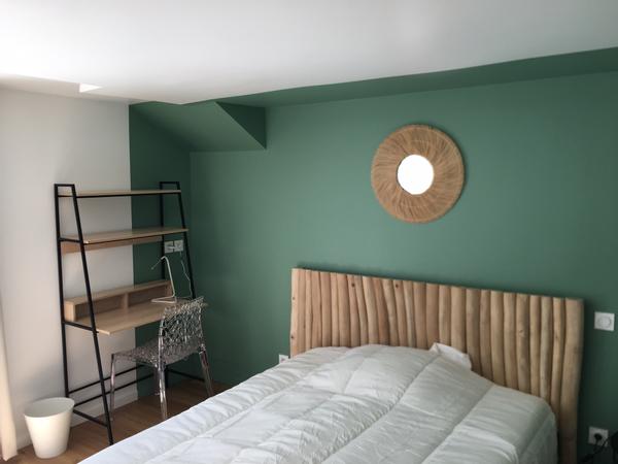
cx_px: 309
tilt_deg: -3.1
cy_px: 232
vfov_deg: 48.2
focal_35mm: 29
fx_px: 518
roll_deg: -1.4
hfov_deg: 61.7
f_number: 2.2
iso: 40
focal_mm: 4.15
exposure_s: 1/100
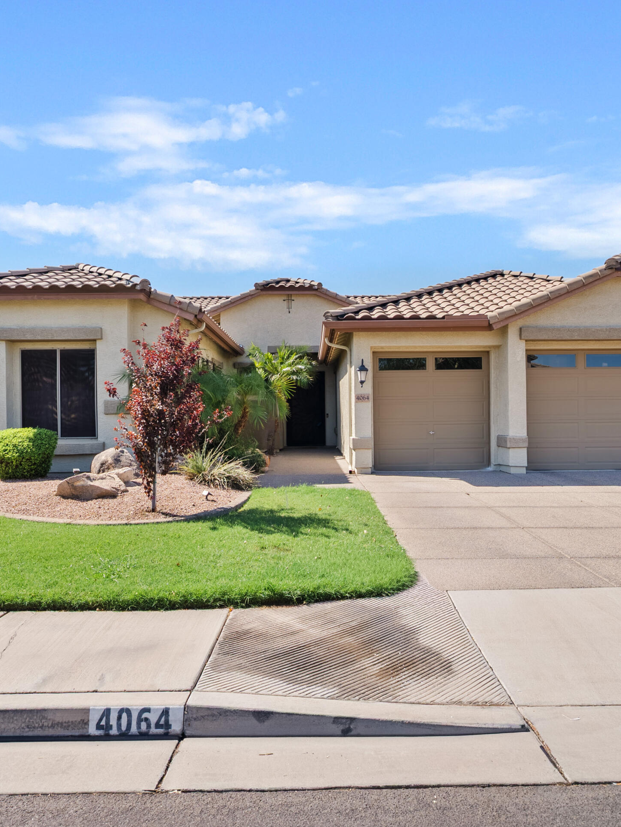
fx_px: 574
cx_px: 321
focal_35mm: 24
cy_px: 416
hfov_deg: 56.8
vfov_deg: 71.6
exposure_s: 1/40
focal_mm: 16
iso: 100
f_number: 8
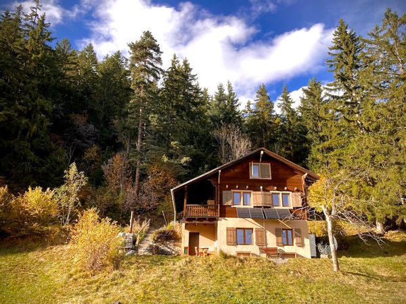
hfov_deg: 63.4
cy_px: 152
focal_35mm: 28
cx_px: 203
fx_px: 328
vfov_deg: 49.7
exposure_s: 1/640
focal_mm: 3.99
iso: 20
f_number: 1.8
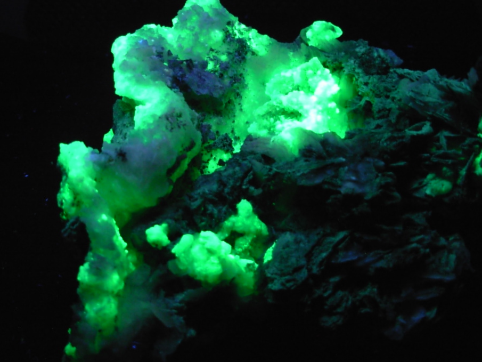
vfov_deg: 33.6
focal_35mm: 43
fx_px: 599
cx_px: 244
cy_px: 179
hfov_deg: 43.8
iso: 183
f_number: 2.9
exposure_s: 1
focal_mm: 6.3
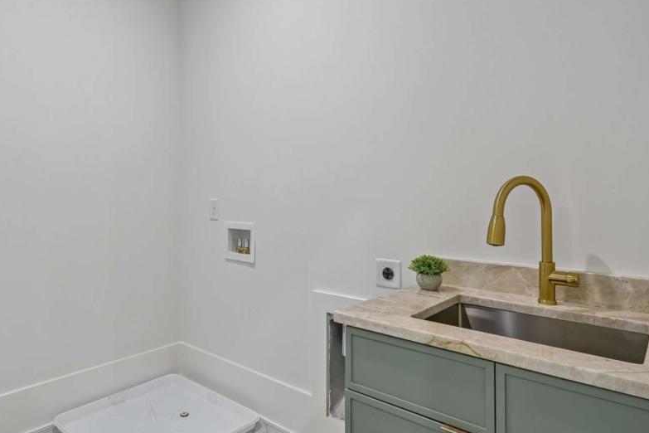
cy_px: 194
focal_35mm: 24
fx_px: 428
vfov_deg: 53.5
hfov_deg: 73.6
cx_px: 264
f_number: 8
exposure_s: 1/15
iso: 500
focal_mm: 15.5
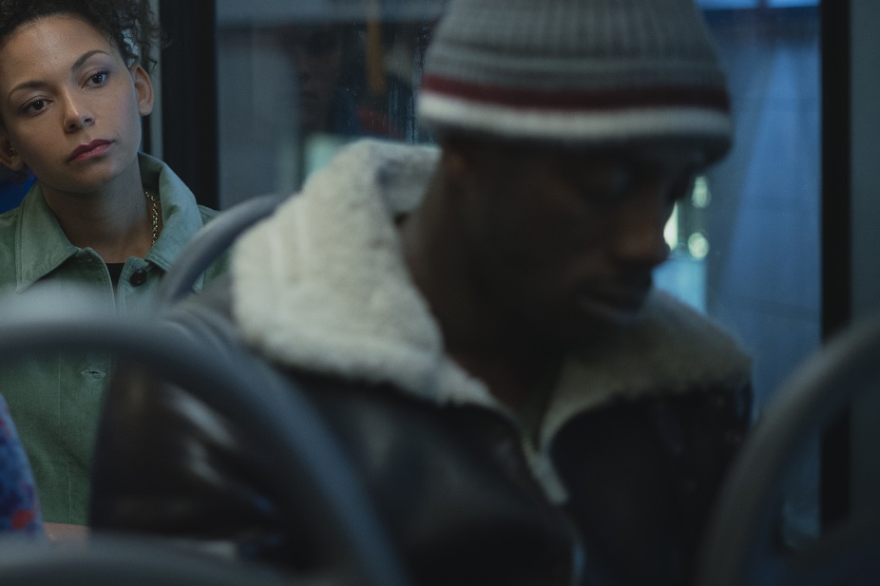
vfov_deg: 16.8
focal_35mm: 81
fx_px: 1980
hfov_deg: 24.8
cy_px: 158
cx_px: 233
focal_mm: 50
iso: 2000
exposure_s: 1/200
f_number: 1.8
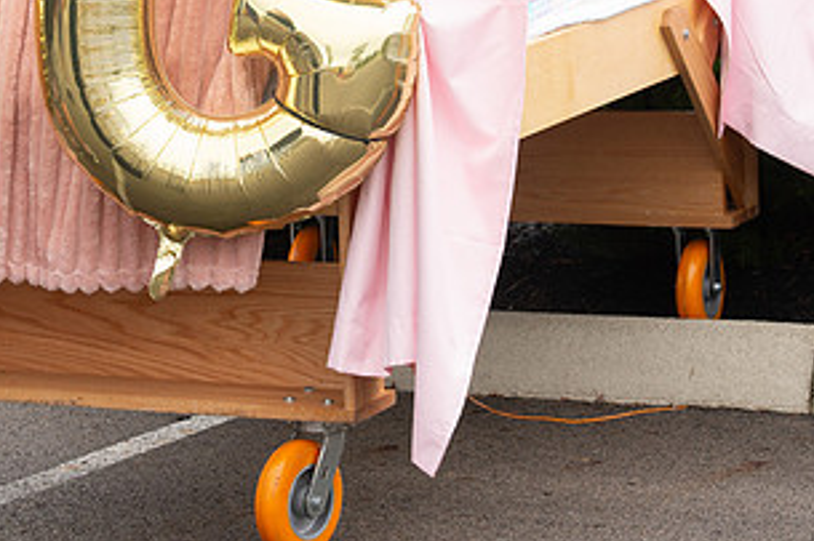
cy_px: 81
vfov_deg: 6.8
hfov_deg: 10.3
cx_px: 160
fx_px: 4520
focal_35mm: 200
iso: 640
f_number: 9
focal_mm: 105
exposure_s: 1/200
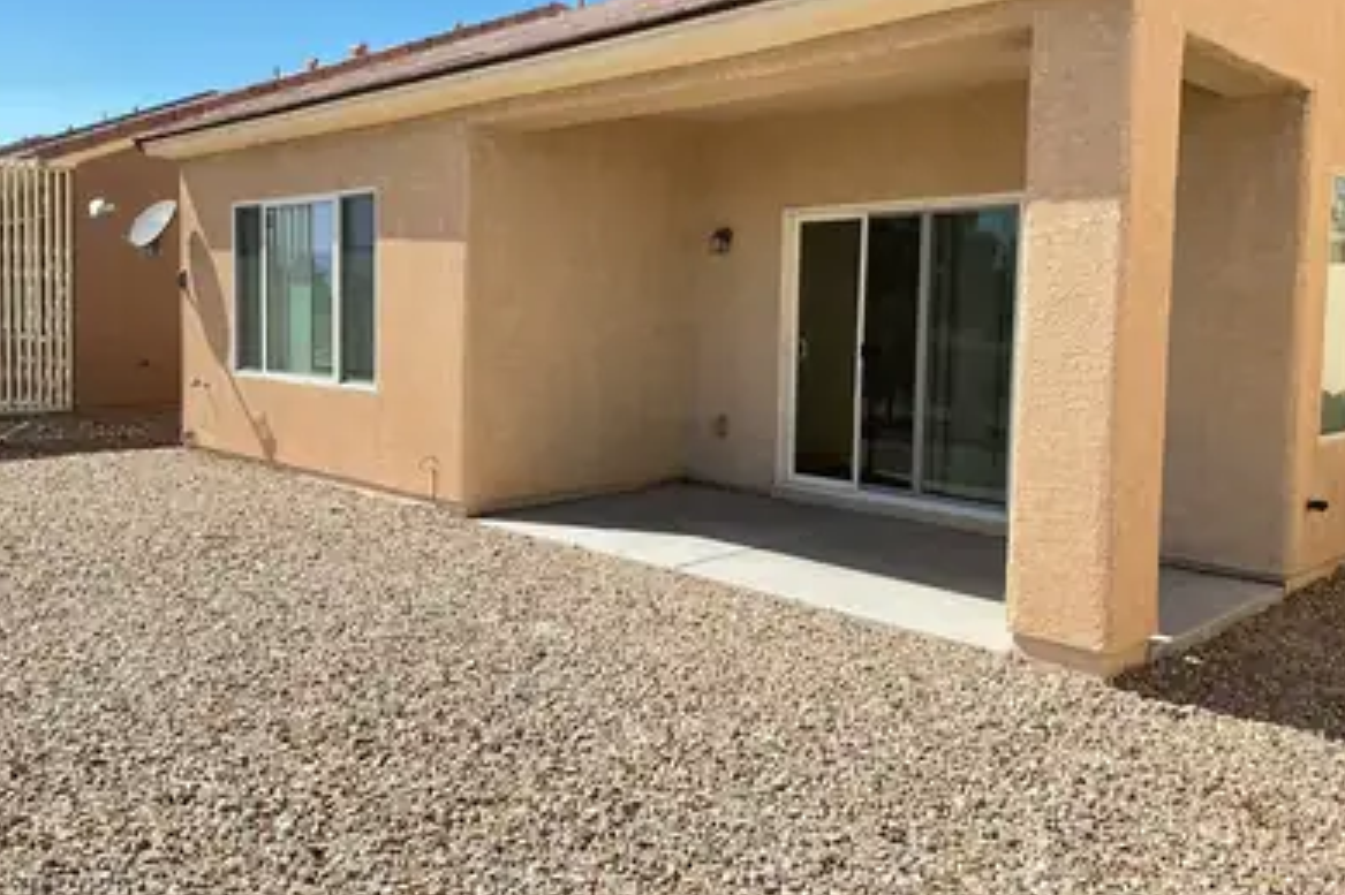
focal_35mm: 31
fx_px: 1158
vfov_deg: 42.2
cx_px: 674
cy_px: 390
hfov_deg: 60.3
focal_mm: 3
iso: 25
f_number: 1.8
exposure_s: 1/962
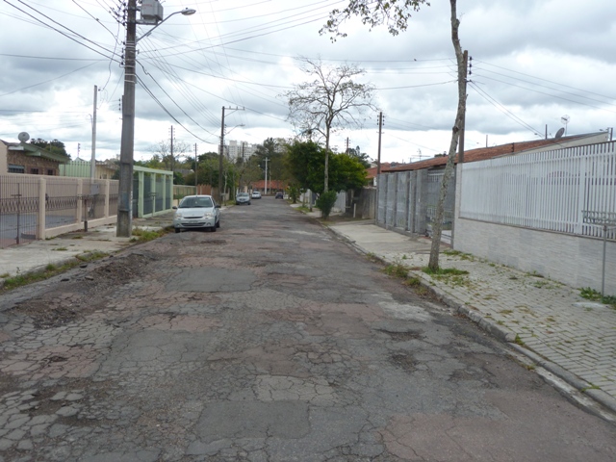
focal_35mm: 30
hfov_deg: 60.0
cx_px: 308
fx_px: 534
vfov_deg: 46.8
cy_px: 231
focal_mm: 5
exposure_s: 1/250
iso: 80
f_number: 3.4
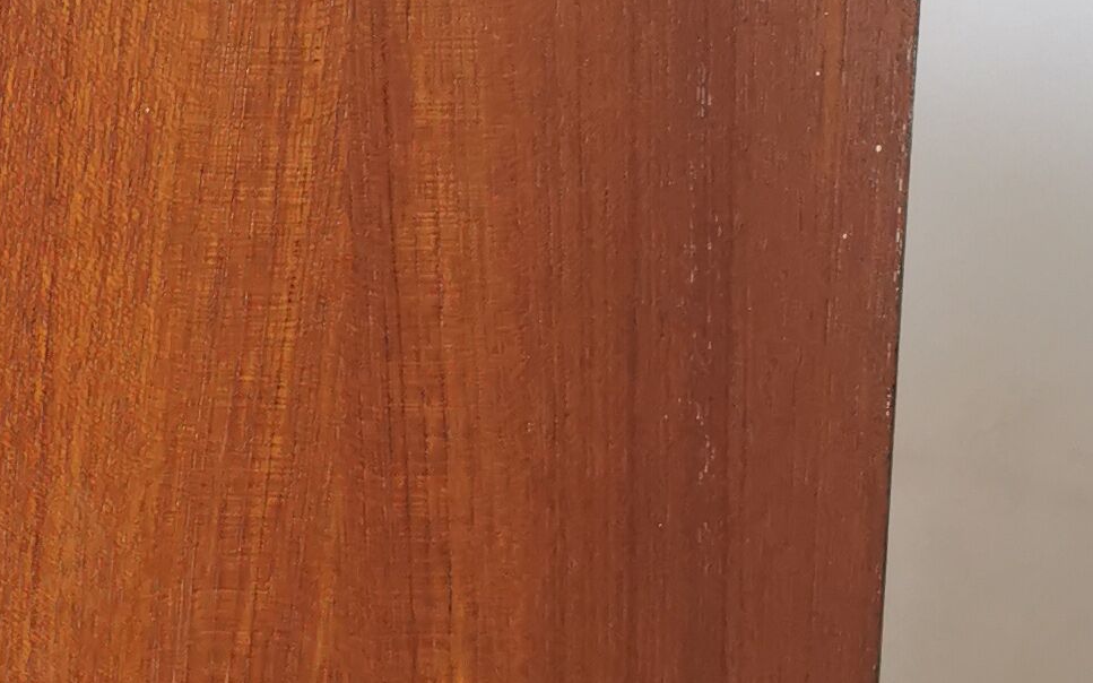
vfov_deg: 12.1
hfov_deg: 18.1
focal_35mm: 108
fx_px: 3217
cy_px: 513
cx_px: -289
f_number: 1.6
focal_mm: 5.56
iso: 160
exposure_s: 1/120
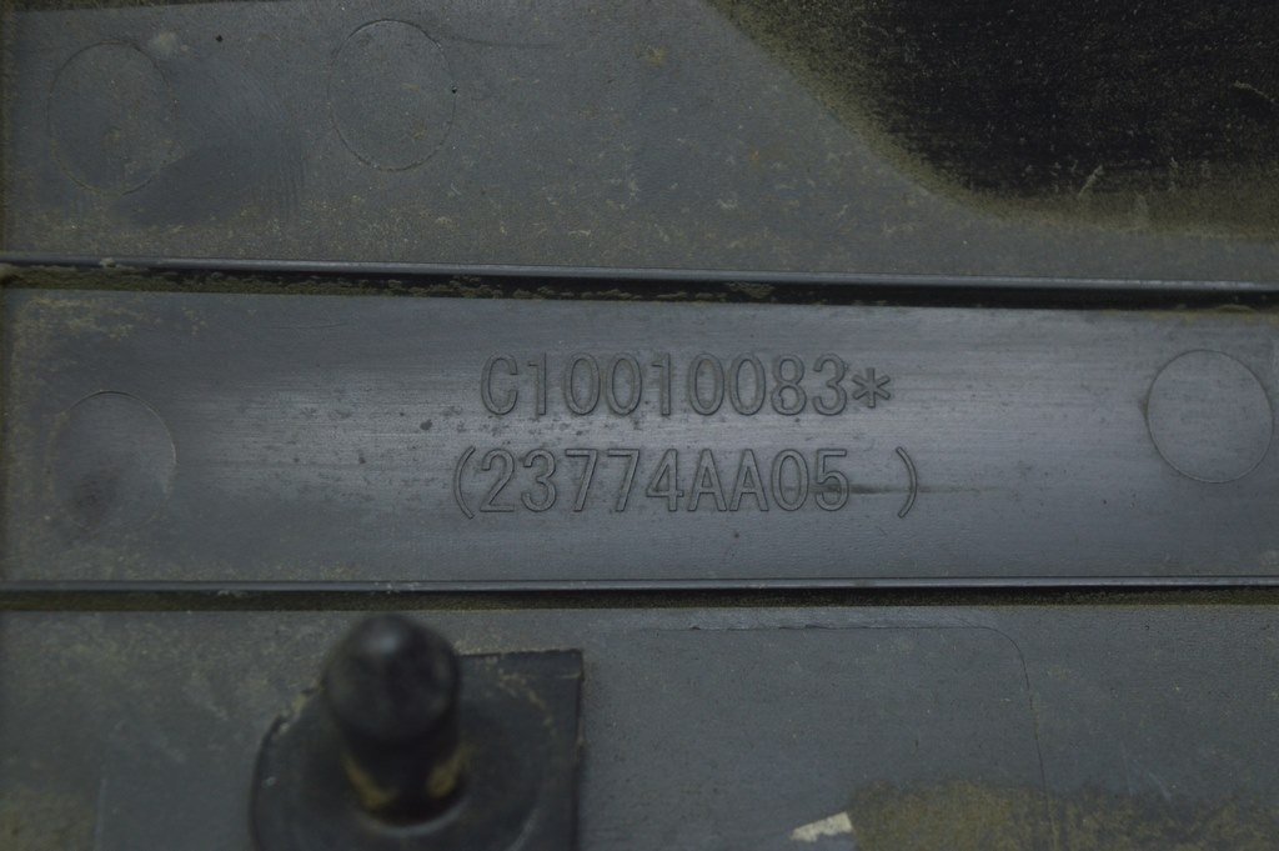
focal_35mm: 82
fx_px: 2929
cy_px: 426
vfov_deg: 16.5
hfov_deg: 24.6
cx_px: 640
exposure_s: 1/60
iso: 400
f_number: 5.6
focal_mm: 55
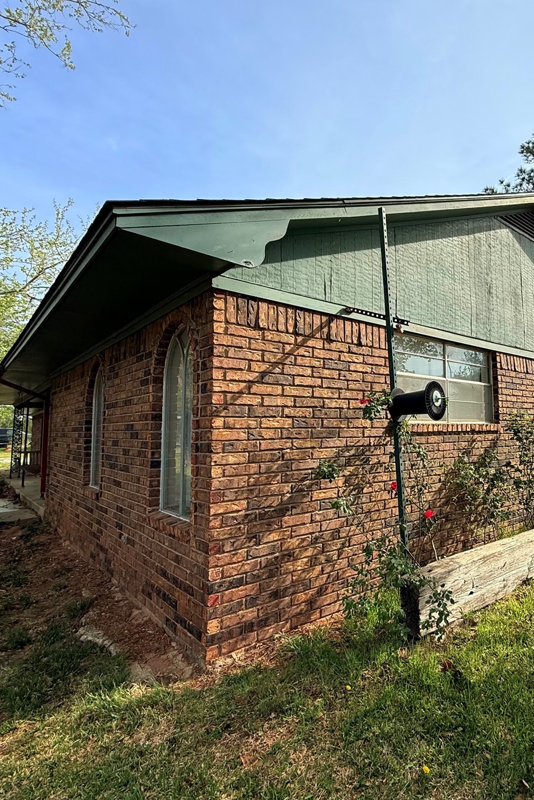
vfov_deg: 84.0
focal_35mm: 20
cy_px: 390
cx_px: 413
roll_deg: +0.8
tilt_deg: +6.3
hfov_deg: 58.1
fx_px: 445
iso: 64
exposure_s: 1/985
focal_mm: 2.22
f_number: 2.2
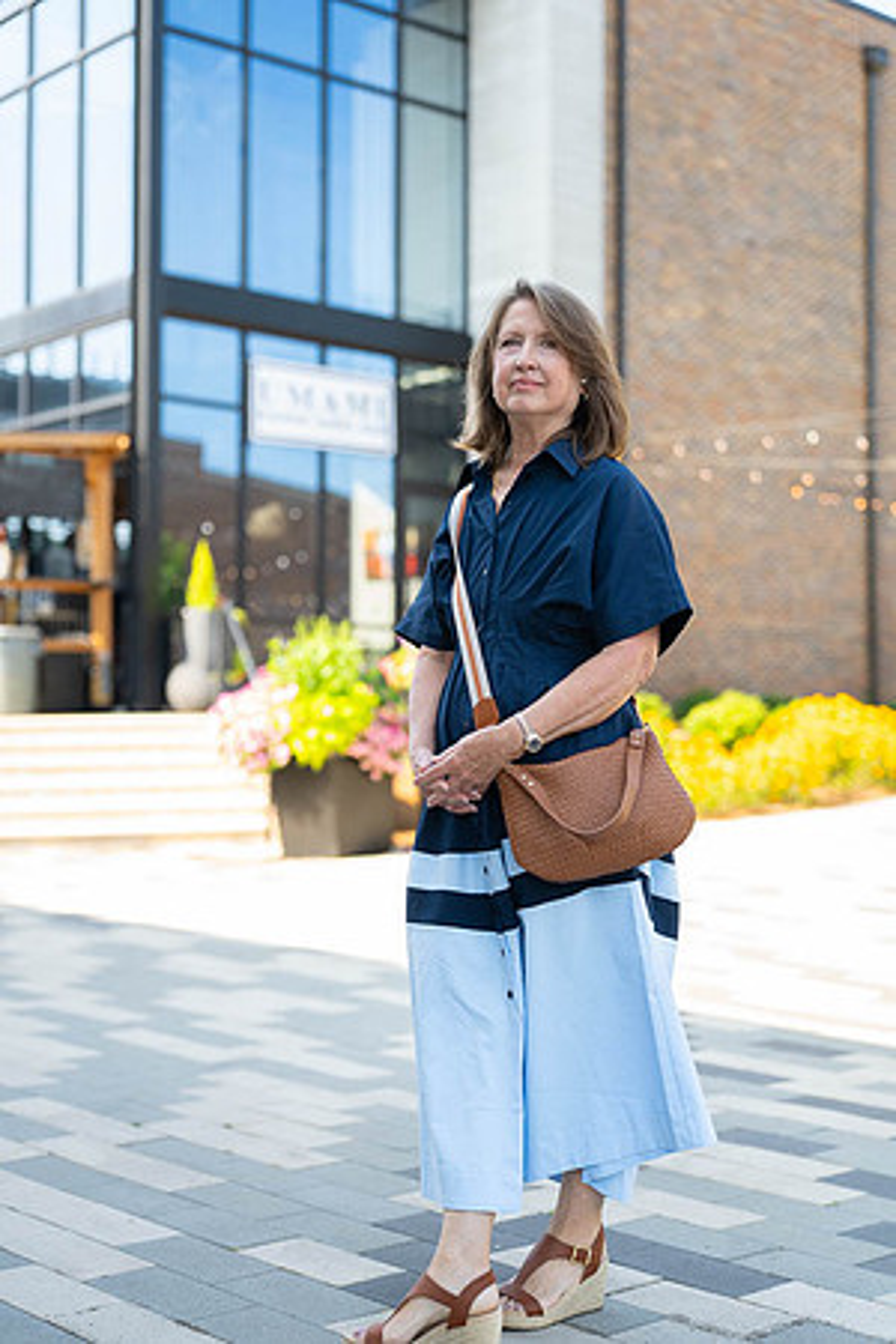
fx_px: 1829
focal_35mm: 49
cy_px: 672
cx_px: 448
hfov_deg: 27.5
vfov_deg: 40.3
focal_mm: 49
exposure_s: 1/500
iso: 80
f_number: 2
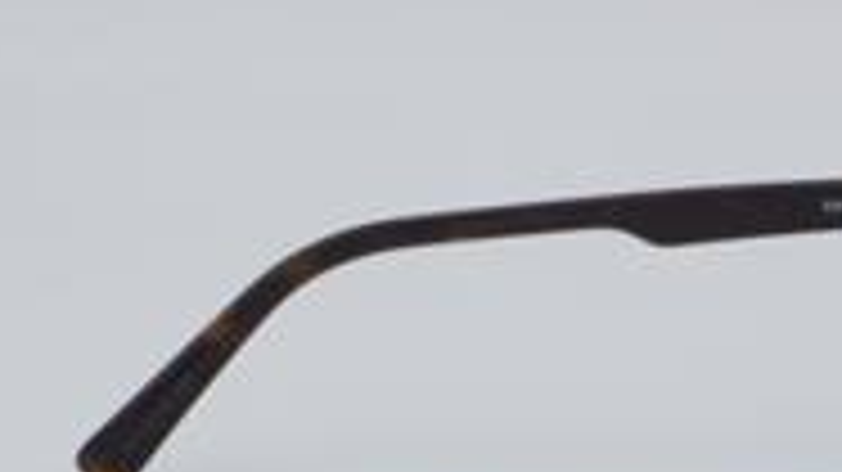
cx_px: 612
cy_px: 548
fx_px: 3749
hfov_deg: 12.8
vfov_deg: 7.2
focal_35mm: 168
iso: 100
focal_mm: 50
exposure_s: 1/4
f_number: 32
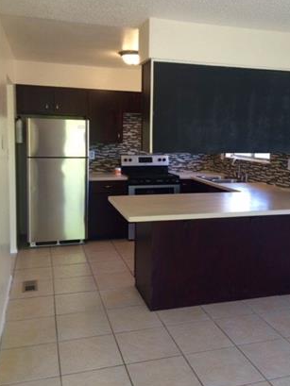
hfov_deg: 41.7
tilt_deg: -7.9
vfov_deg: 53.8
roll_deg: -0.4
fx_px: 380
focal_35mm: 34
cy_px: 170
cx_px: 164
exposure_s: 1/30
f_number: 2.2
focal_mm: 4.15
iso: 40
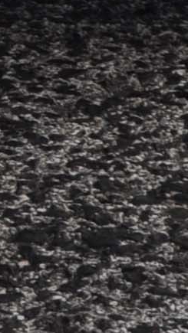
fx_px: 4791
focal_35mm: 541
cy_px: -557
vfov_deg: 3.9
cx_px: -628
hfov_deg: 2.2
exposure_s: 1/250
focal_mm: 35
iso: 200
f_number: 8
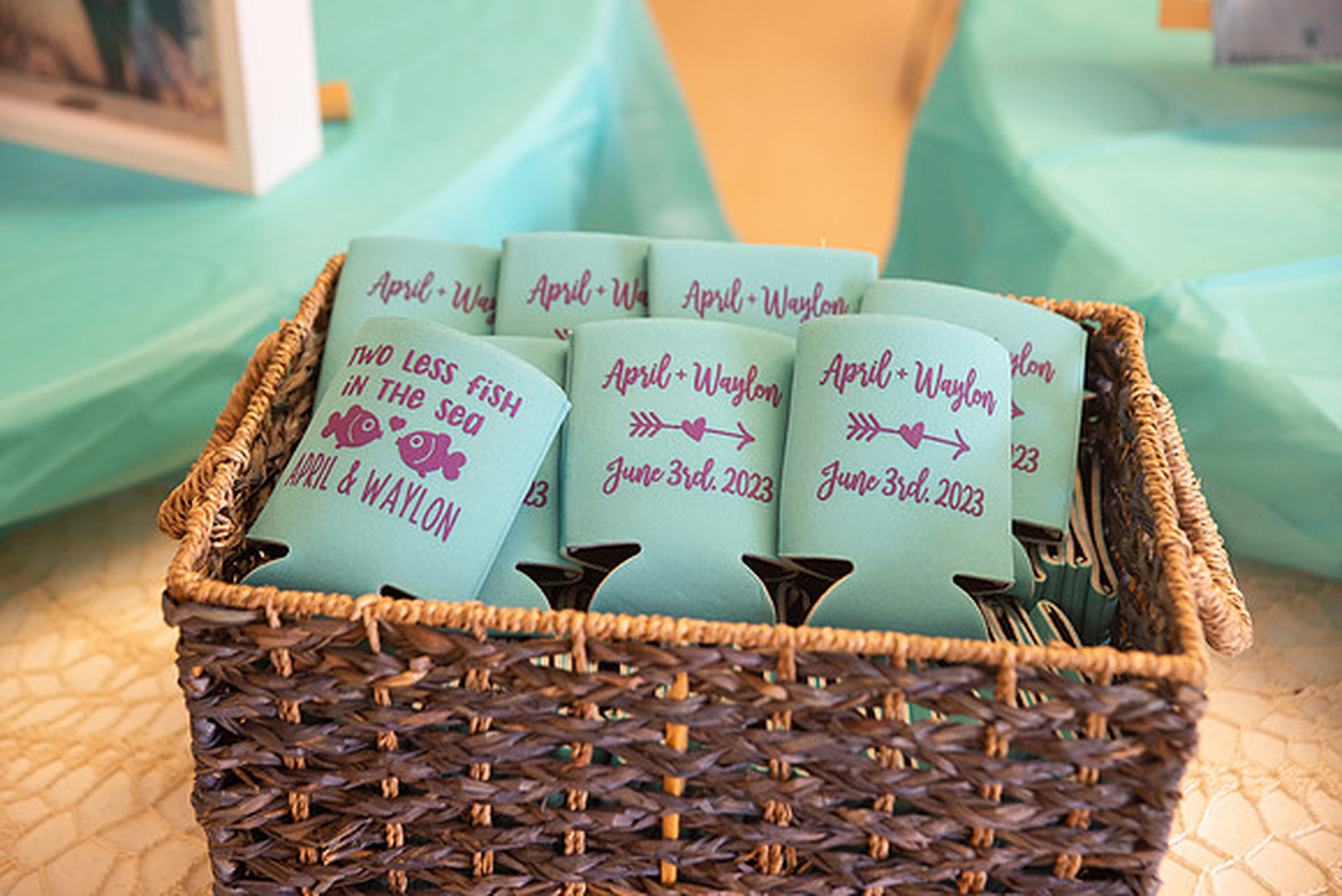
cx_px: 671
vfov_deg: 22.6
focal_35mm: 60
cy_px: 448
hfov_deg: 33.4
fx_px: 2237
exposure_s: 1/160
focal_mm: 60
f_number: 3.5
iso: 200
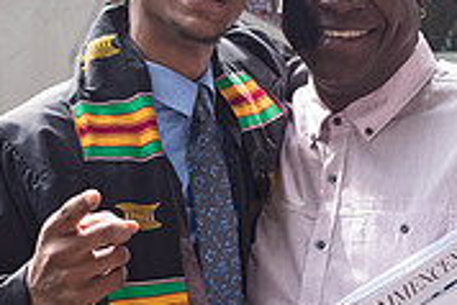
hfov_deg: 17.9
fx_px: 1448
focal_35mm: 114
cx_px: 262
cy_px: 178
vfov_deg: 12.0
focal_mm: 35
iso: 1600
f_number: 4.5
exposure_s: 1/1250
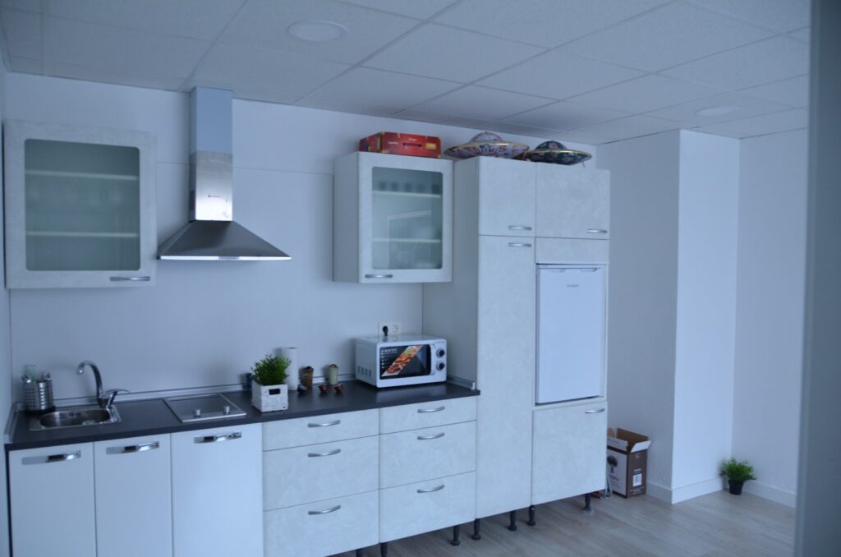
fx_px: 629
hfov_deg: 67.5
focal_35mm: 27
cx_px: 420
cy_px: 278
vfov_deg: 47.7
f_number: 4
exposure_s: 1/60
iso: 640
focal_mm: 18
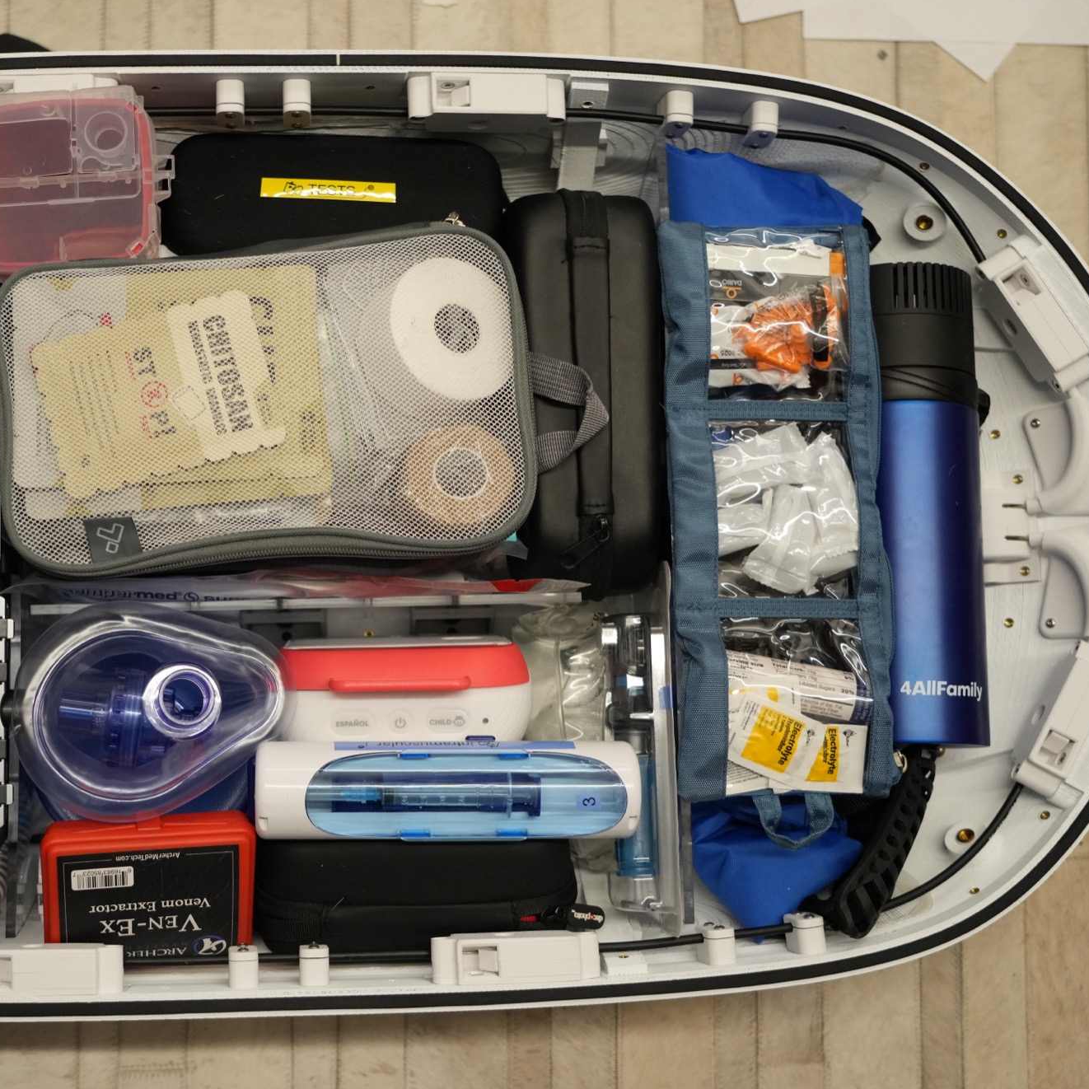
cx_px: 343
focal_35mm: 45
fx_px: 1602
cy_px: 545
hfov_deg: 37.1
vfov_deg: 37.6
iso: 2500
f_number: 4
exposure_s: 1/250
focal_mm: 35
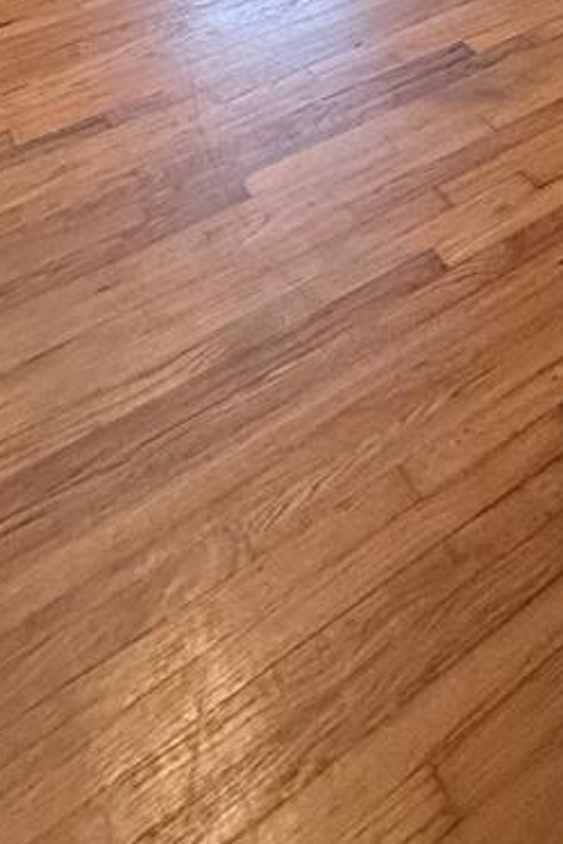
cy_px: -467
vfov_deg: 27.0
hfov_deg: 27.1
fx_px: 1102
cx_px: 556
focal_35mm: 47
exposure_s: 1/60
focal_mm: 2.22
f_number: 2.2
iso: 500
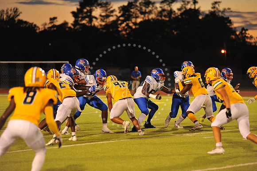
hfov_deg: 14.2
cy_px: 86
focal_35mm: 145
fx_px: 1035
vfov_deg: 9.5
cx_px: 128
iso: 2000
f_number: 2.8
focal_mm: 145
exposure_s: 1/250
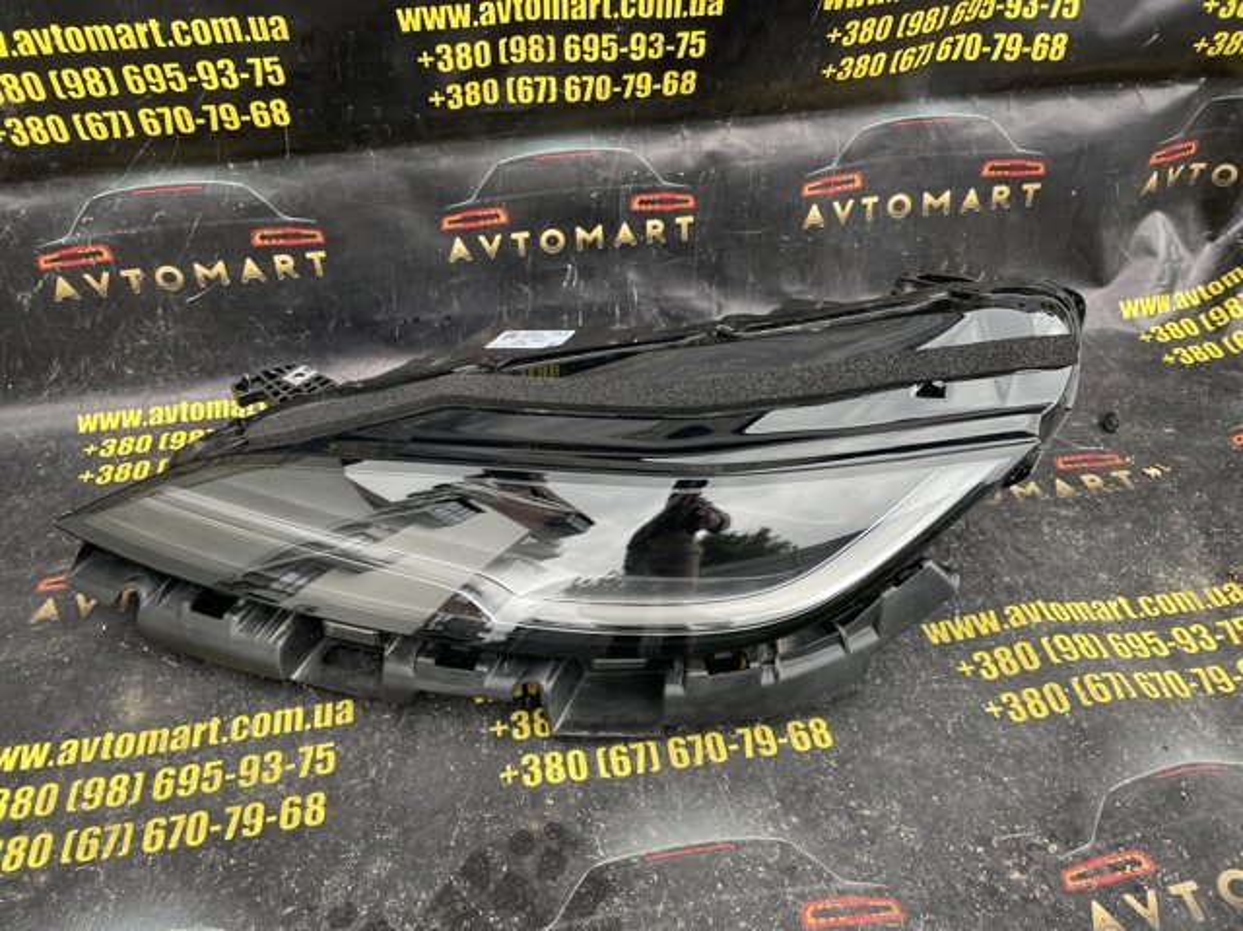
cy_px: 466
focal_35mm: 26
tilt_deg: -38.5
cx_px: 622
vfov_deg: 53.0
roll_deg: +2.2
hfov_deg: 67.3
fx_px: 933
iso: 64
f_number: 1.6
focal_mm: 4.2
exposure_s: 1/121
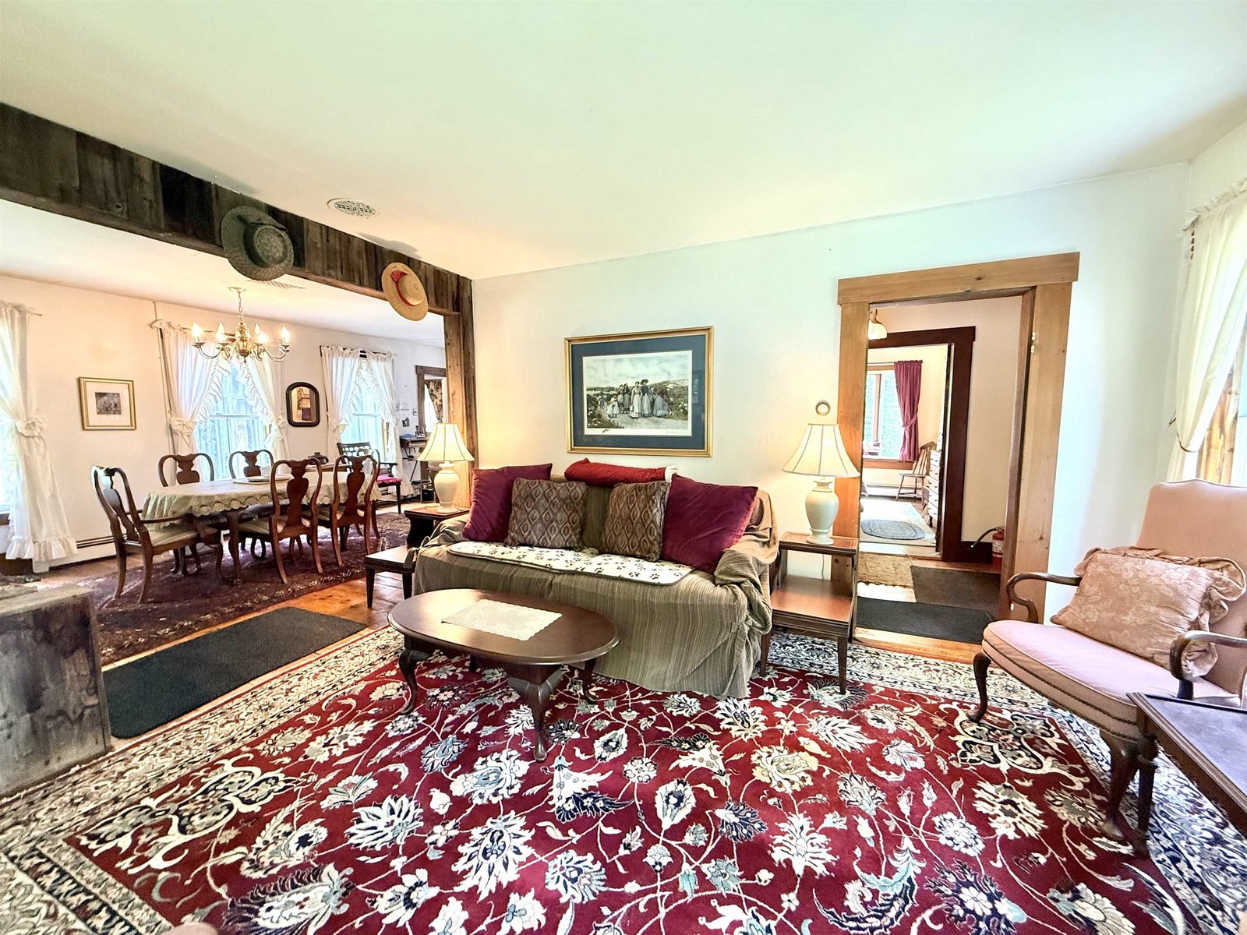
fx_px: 504
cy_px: 468
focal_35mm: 14
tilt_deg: -6.3
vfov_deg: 85.7
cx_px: 624
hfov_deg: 102.1
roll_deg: -0.8
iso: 320
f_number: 2.2
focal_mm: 2.22
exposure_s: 1/60
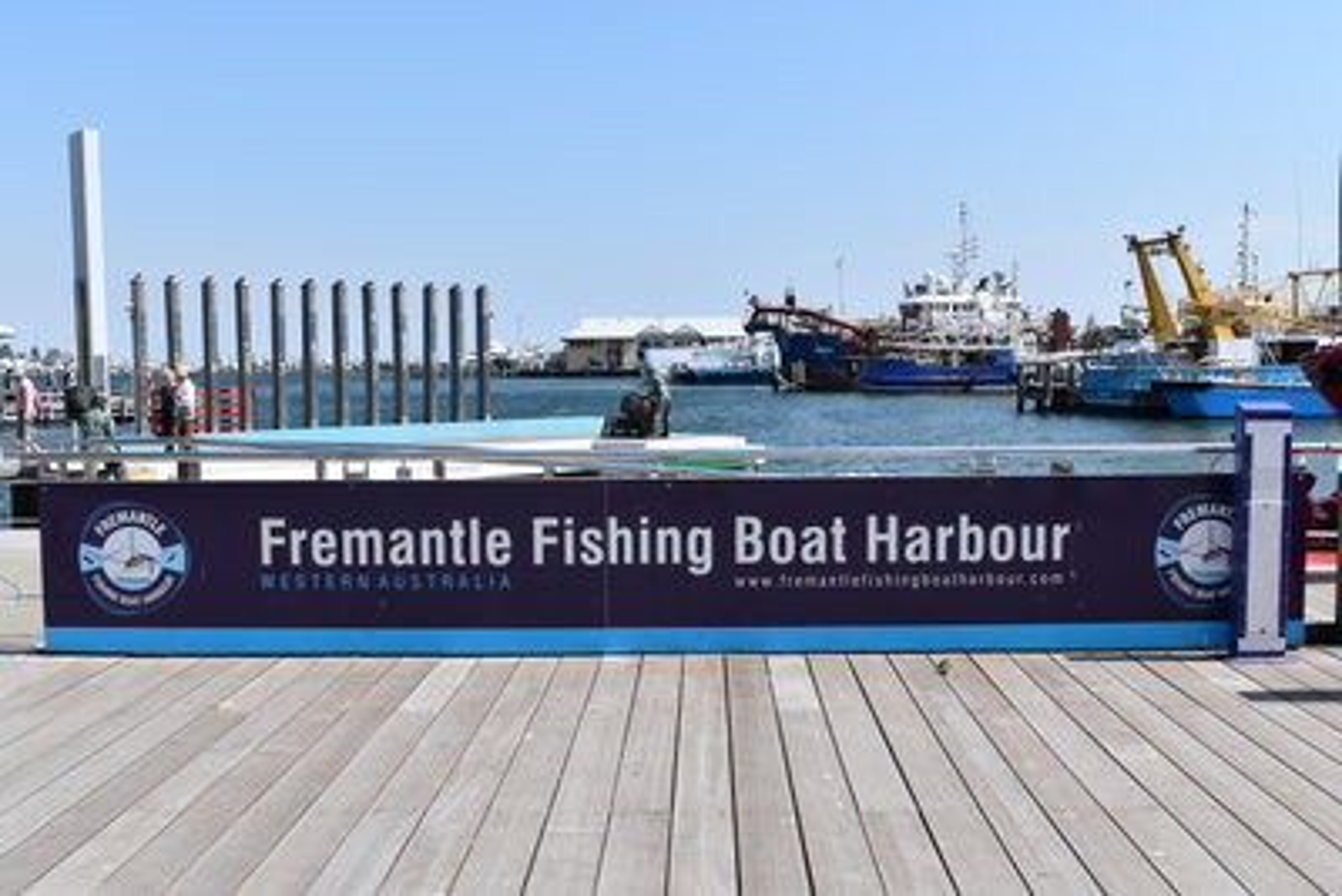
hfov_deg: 55.1
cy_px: 448
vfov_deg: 38.4
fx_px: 1286
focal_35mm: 34
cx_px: 671
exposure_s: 1/400
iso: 200
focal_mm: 23
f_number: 10
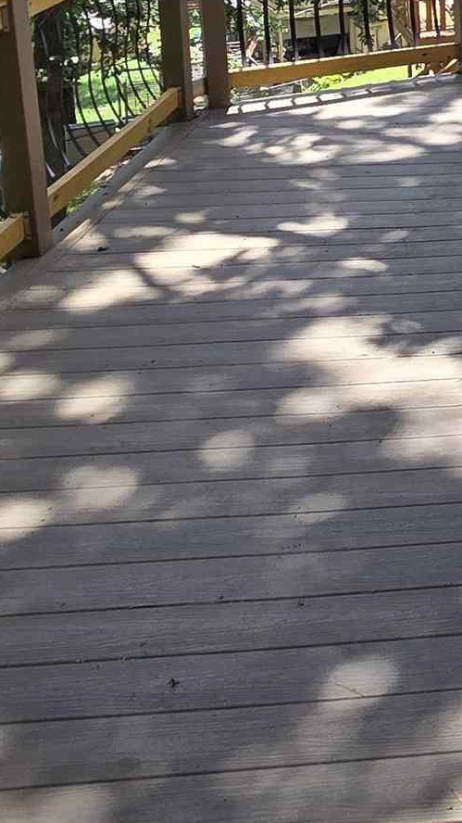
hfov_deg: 20.7
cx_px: 698
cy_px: -57
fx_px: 1068
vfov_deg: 36.4
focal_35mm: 49
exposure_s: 1/583
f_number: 2.2
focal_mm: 2.2
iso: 50
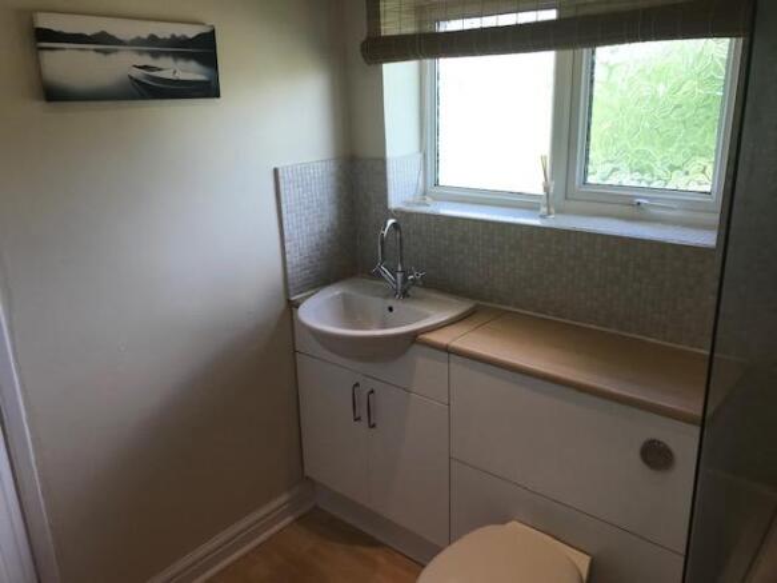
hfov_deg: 63.5
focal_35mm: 28
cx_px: 388
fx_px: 628
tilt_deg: -17.8
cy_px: 292
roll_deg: +2.7
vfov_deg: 49.7
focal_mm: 3.99
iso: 20
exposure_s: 1/104
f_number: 1.8
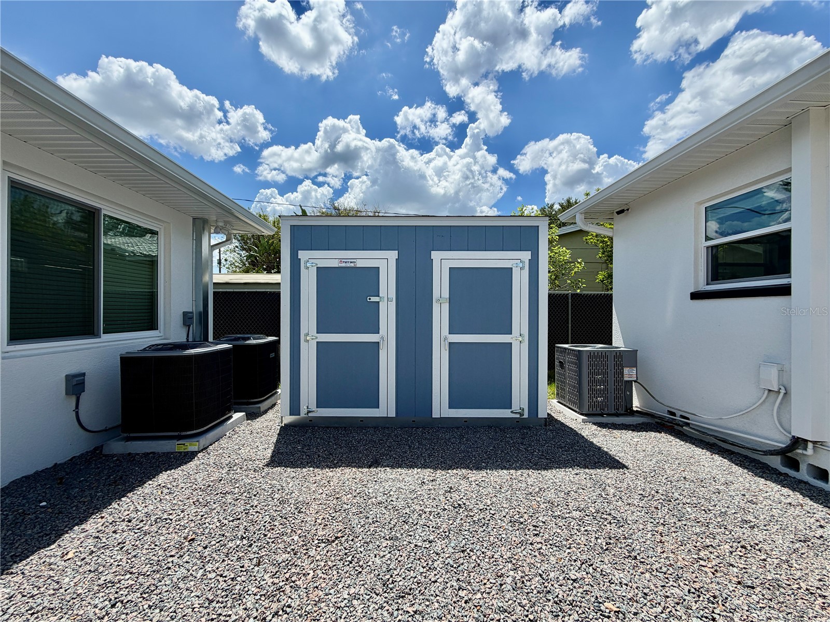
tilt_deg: +0.7
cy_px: 311
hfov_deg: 102.1
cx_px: 415
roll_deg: -0.3
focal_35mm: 14
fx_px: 336
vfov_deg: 85.7
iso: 20
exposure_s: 1/1033
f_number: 2.2
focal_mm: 2.22
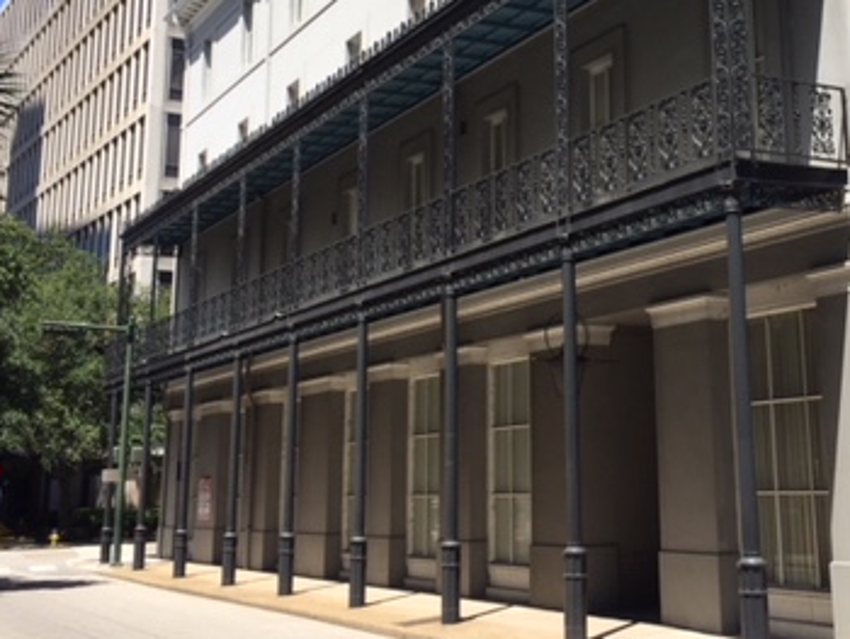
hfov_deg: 35.6
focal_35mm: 53
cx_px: 600
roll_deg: +0.7
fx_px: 1302
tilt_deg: +14.5
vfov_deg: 27.2
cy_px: 153
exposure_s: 1/1412
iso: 32
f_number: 2.2
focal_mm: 4.15
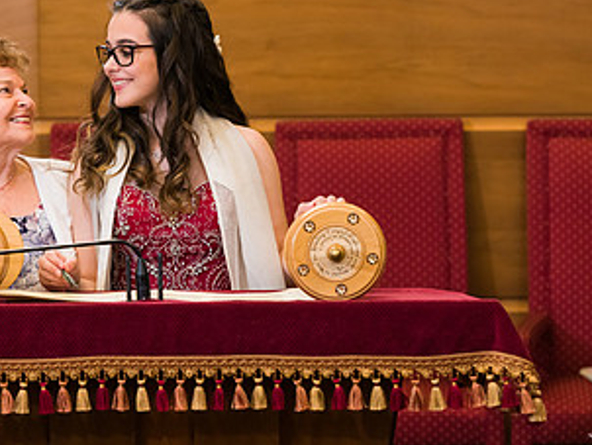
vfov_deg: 5.4
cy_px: 103
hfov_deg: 7.1
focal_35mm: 277
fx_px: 4741
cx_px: 208
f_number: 5.6
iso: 1600
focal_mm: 150
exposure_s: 1/200
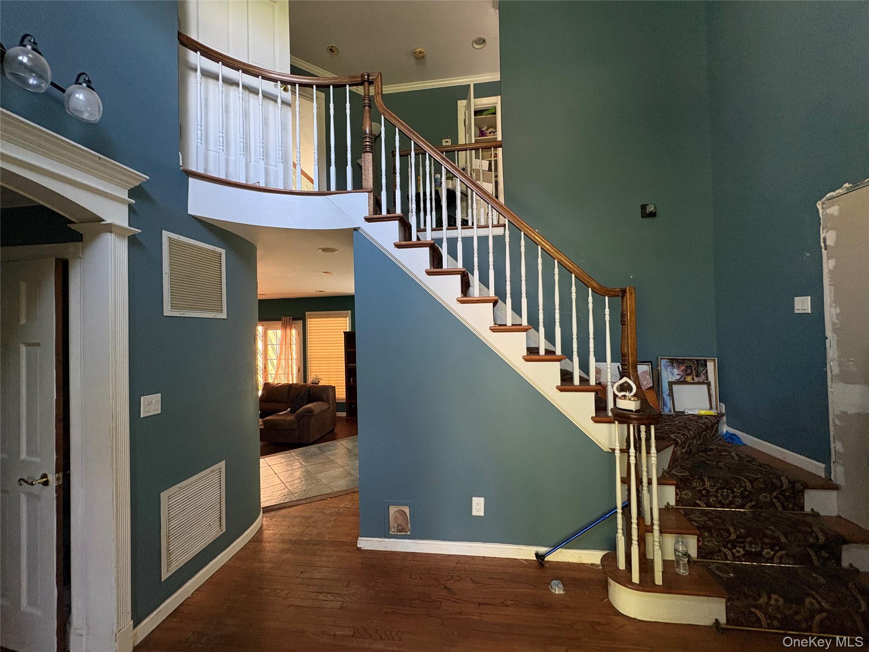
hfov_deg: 102.1
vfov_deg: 85.7
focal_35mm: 14
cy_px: 326
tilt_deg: +0.0
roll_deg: +0.9
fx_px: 351
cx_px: 434
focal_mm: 2.22
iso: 320
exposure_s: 1/60
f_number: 2.2
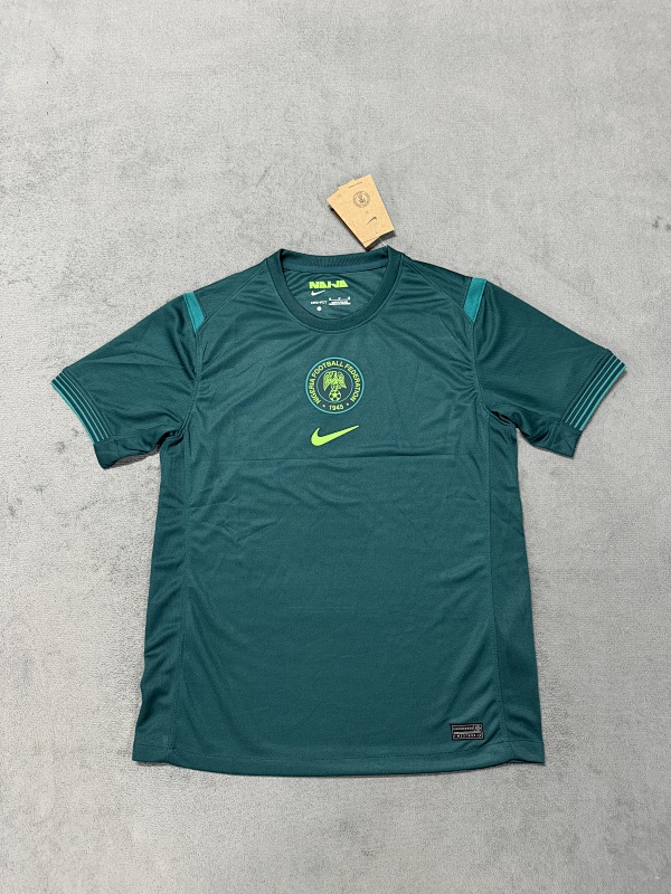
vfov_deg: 71.6
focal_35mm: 24
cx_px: 336
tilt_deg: -77.7
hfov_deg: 56.8
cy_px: 447
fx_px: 620
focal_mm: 6.76
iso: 320
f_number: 1.78
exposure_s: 1/50
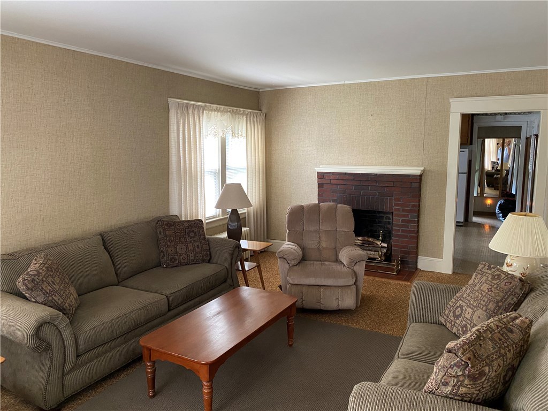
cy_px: 206
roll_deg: -0.8
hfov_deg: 67.3
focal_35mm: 26
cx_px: 274
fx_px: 412
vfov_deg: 53.1
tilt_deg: -7.0
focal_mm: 4.25
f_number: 1.8
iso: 400
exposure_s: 1/60
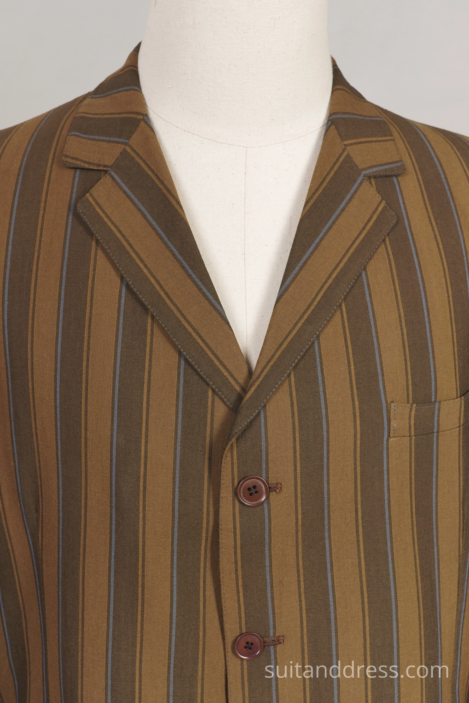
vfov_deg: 41.1
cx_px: 234
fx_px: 938
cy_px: 352
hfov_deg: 28.1
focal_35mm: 48
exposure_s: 1/15
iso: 320
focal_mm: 32
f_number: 6.3
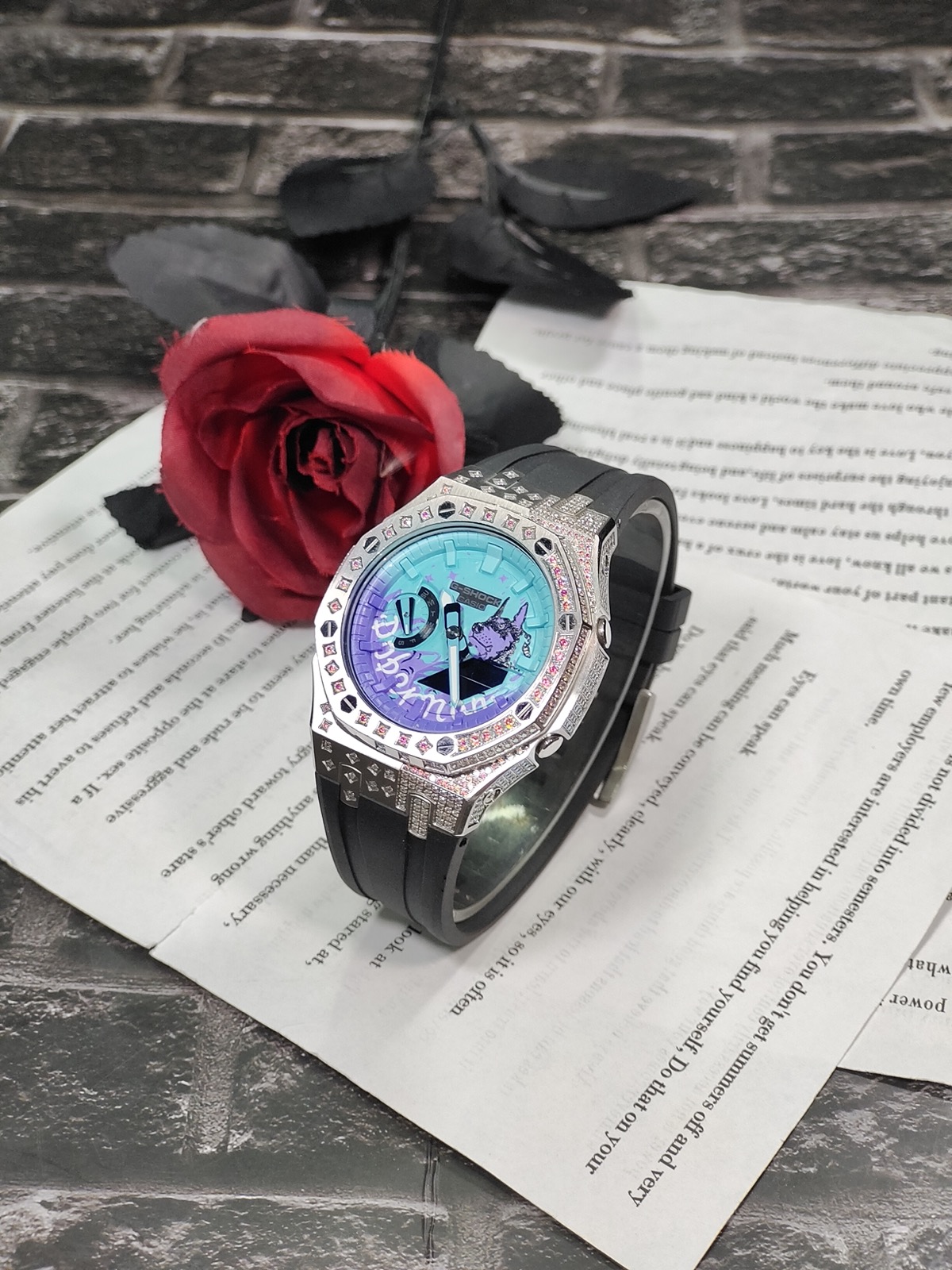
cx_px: 476
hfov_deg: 29.1
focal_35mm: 50
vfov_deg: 38.2
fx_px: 1833
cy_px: 635
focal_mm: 7.55
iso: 50
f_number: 2.08
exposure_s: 1/121
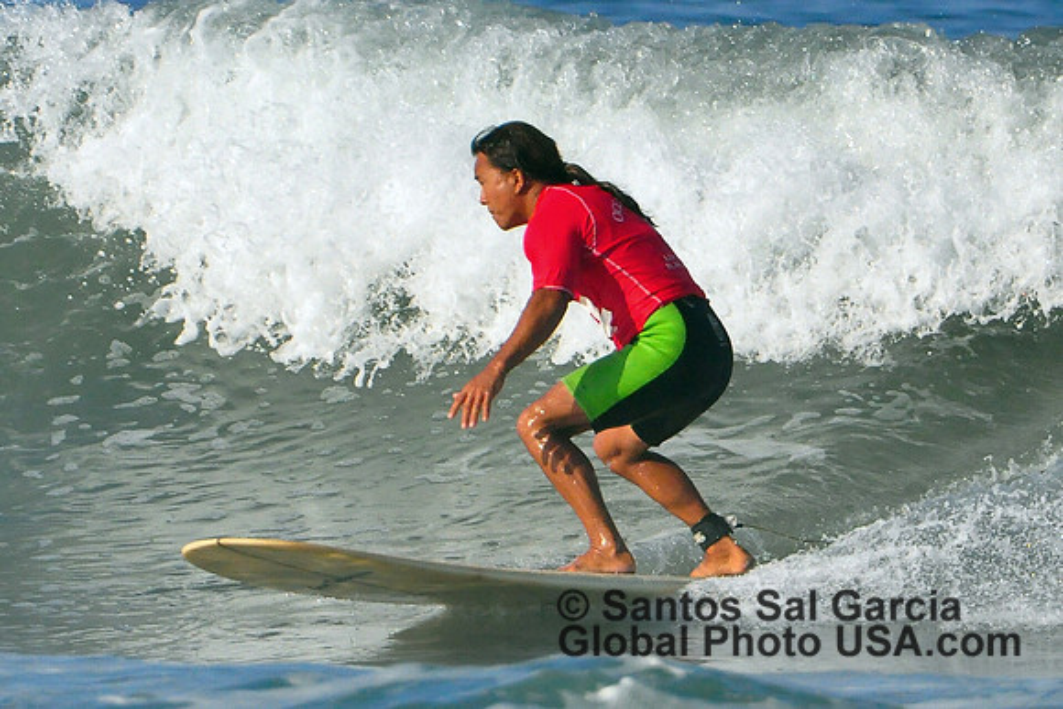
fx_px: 24365
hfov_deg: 2.5
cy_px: 354
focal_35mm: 825
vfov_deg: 1.7
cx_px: 532
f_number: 10
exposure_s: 1/2500
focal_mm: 550
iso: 1250
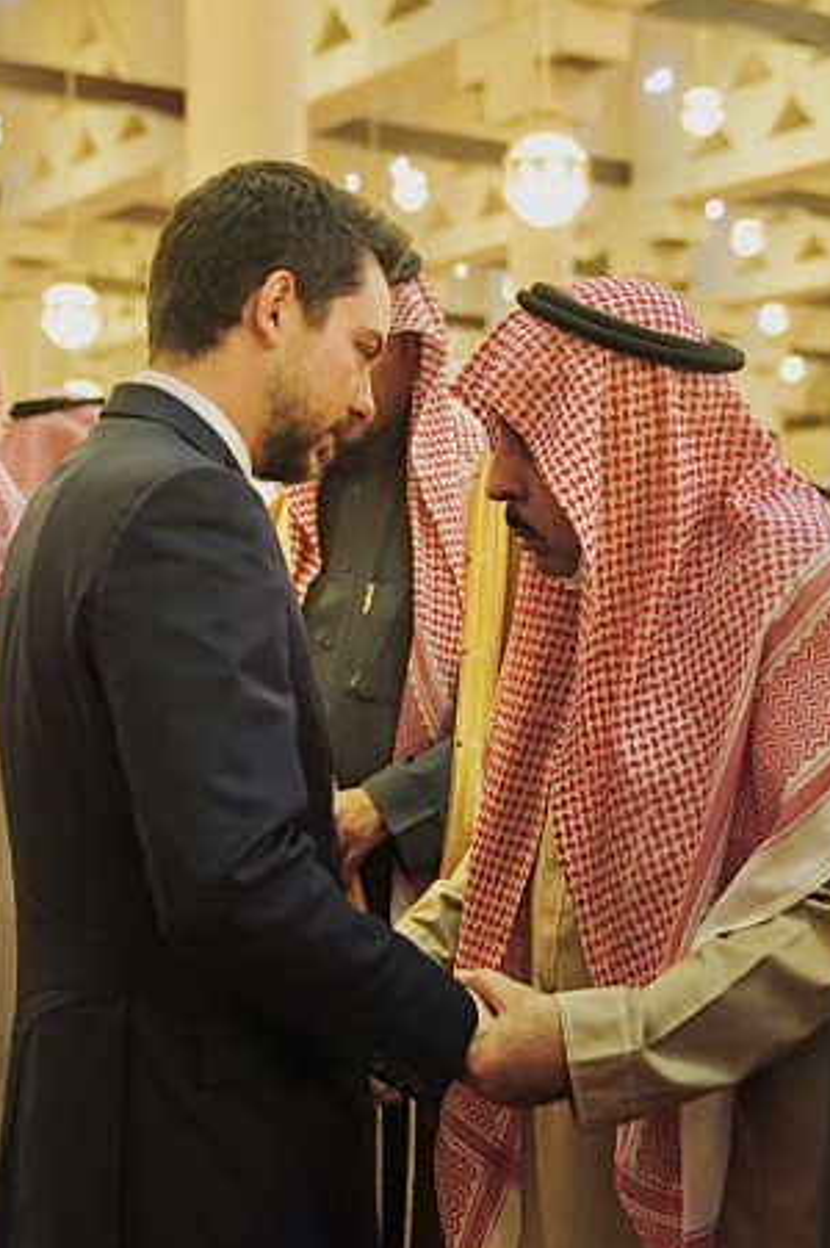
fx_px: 2043
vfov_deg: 34.0
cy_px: 636
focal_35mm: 59
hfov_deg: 22.9
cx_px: 481
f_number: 2.8
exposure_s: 1/125
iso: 4000
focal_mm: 37
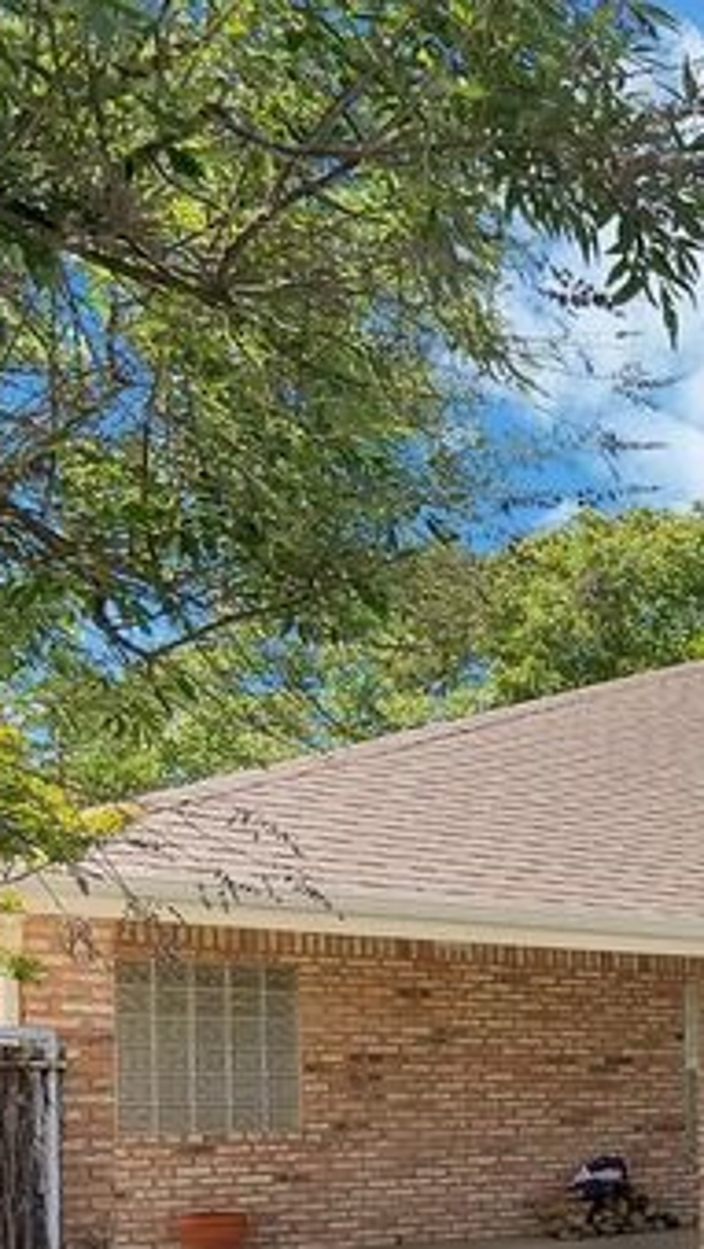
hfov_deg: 18.8
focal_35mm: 38
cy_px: 1122
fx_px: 1260
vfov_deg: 47.5
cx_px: 1419
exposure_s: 1/320
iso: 640
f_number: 9
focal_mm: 12
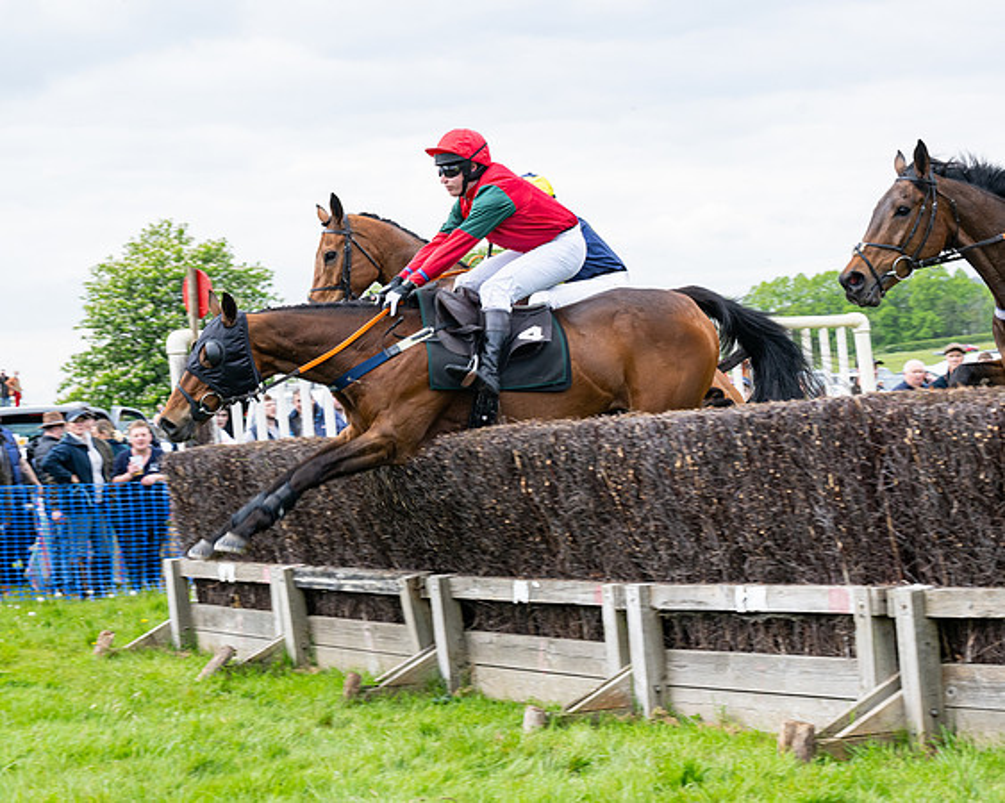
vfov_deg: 16.9
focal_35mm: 91
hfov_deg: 21.1
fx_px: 2697
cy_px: 377
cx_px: 496
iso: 400
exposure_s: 1/400
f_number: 9
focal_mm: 70
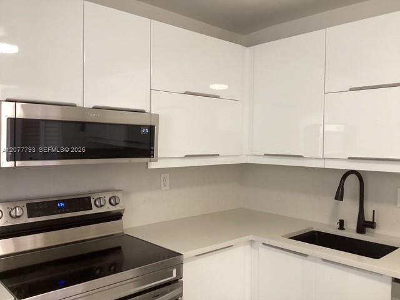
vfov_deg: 45.4
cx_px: 200
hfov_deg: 58.4
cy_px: 150
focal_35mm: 31
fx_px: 358
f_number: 2.4
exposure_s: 1/60
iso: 200
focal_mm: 3.3
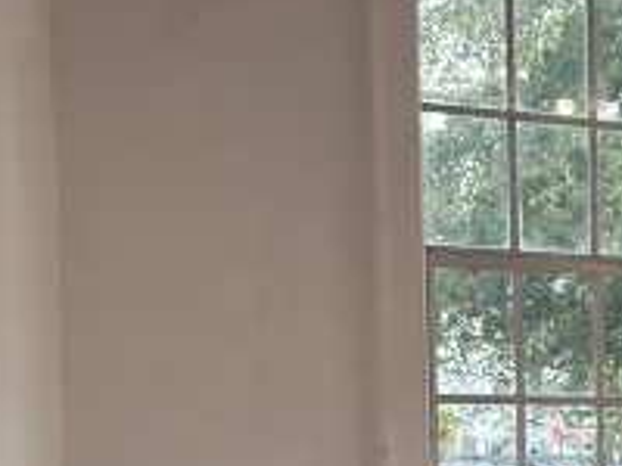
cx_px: 970
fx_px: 1725
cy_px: 547
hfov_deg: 17.9
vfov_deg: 14.9
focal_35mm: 96
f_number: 1.78
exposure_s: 1/287
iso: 80
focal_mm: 6.76
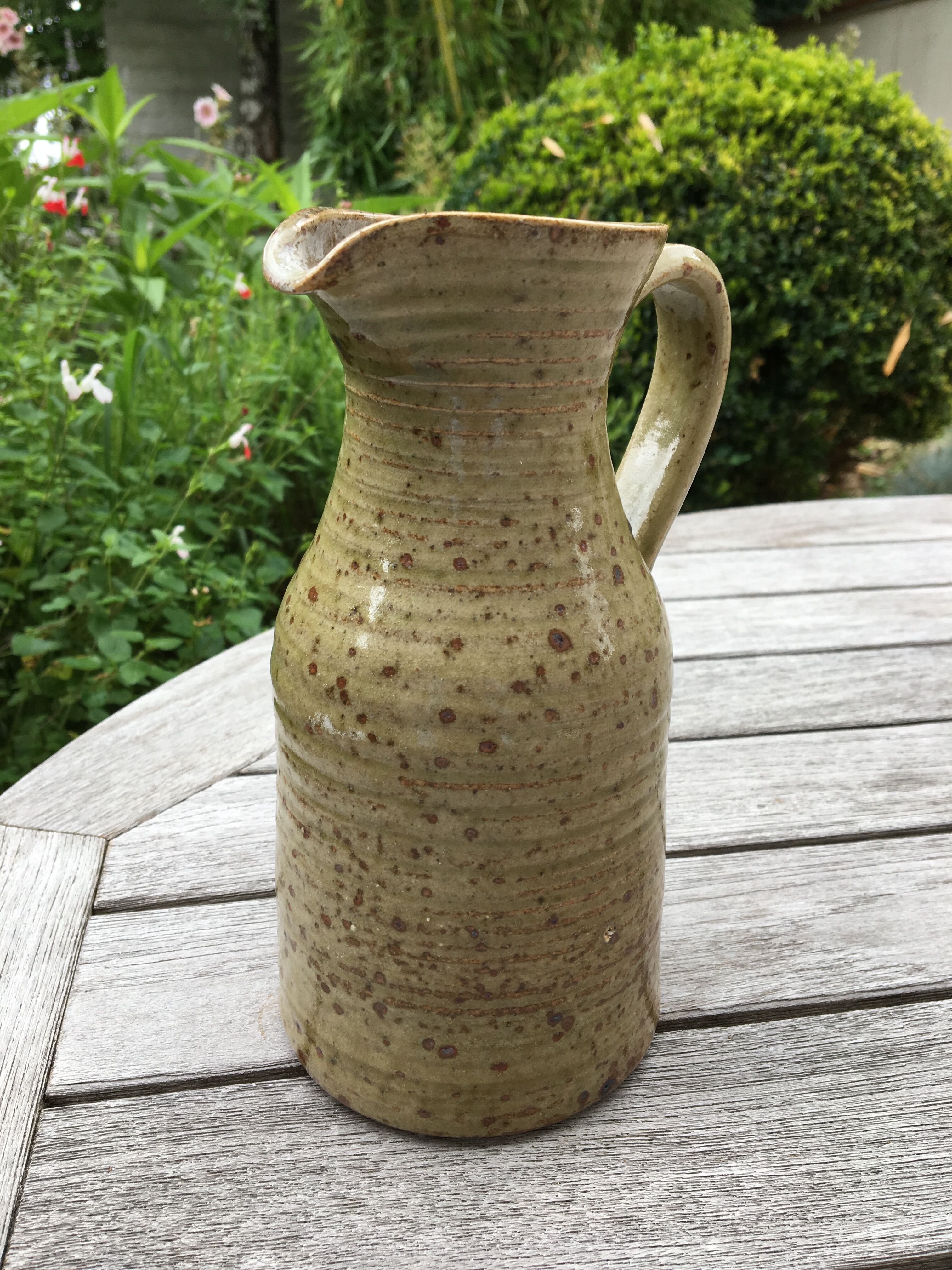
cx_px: 476
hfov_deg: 48.2
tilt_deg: -23.0
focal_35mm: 29
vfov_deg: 61.7
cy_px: 635
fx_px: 1063
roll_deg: -1.0
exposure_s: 1/160
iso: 25
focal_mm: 4.15
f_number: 2.2
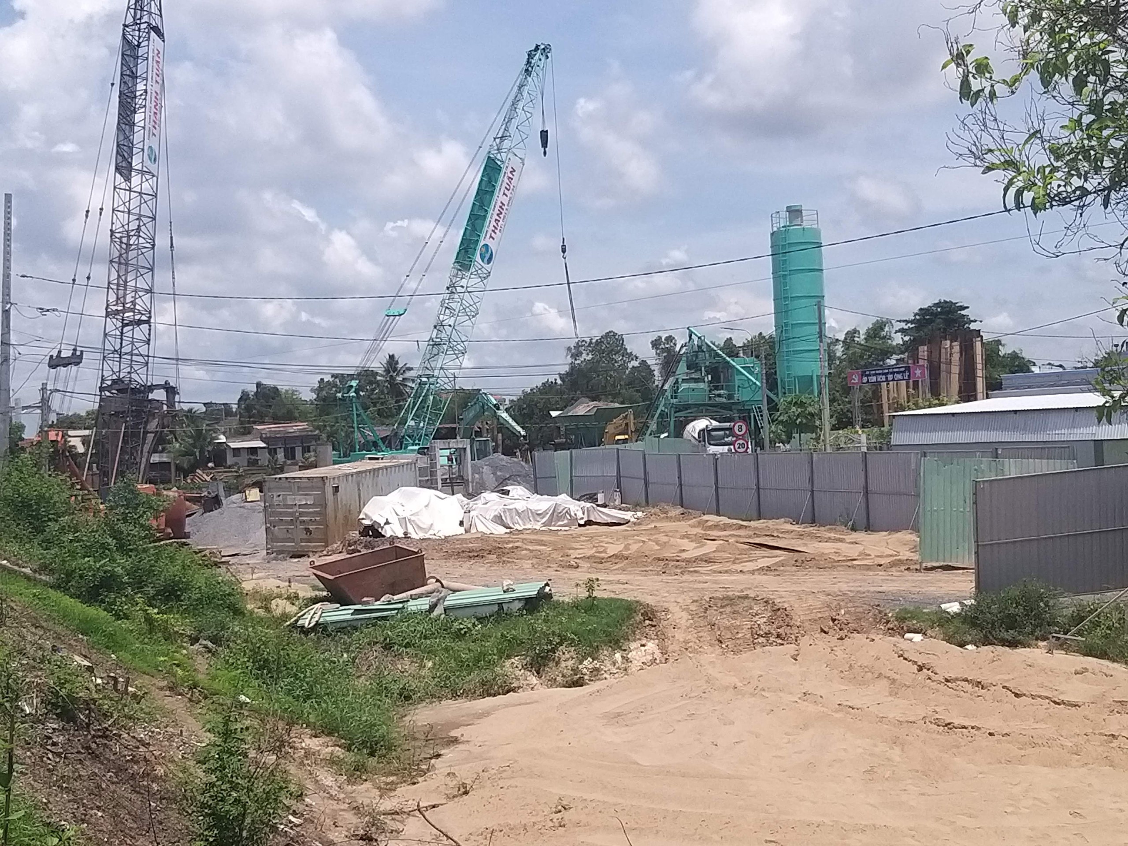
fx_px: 880
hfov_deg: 65.3
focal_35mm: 27
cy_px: 423
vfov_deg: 51.4
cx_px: 564
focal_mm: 3.93
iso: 50
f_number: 1.7
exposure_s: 1/3437
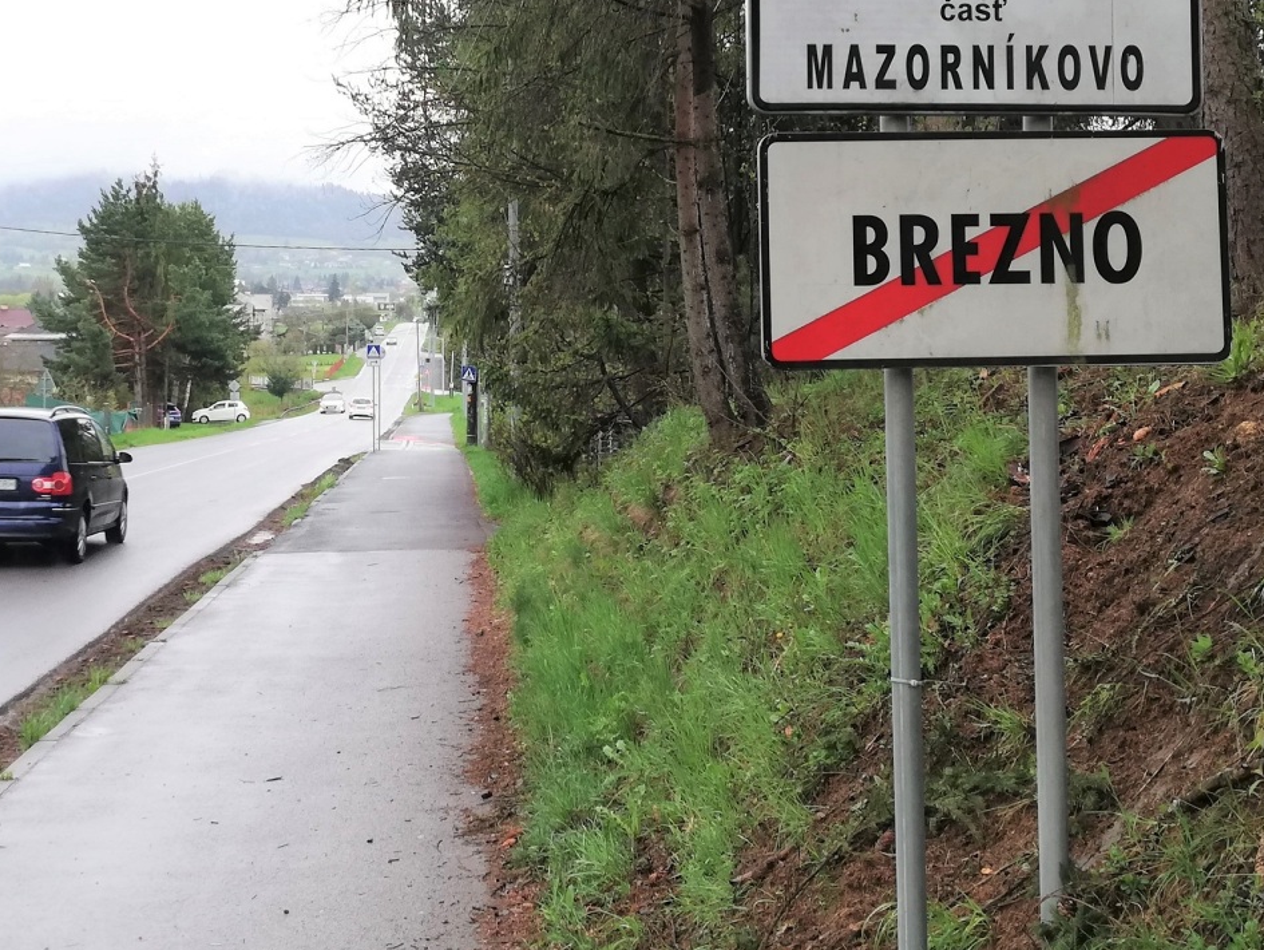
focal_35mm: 33
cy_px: 448
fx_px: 1206
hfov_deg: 55.3
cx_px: 641
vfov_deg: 43.0
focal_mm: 3.81
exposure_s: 1/113
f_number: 2.2
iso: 50
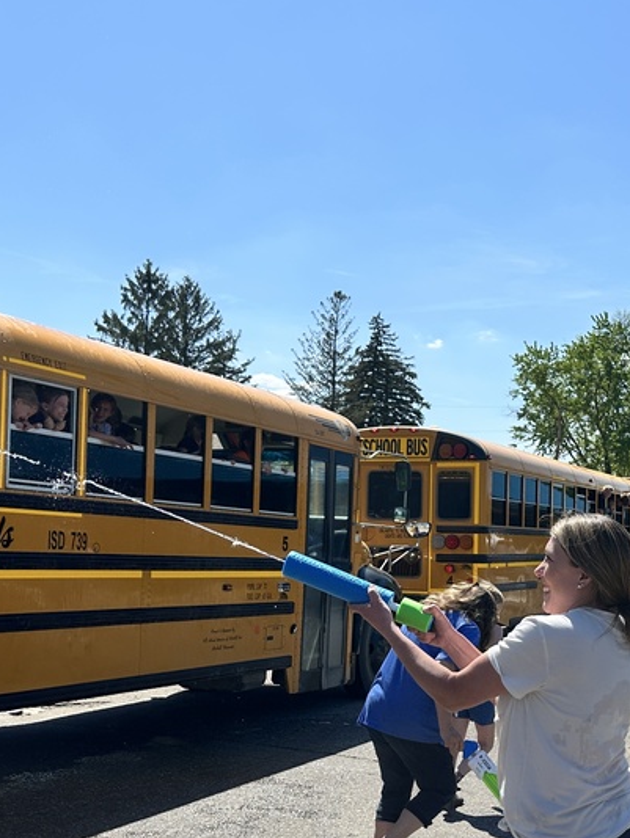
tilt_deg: -0.2
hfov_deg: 30.9
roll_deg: -0.8
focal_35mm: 46
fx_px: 1115
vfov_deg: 40.6
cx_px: 485
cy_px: 567
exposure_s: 1/5000
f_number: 1.78
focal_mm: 6.86
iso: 80
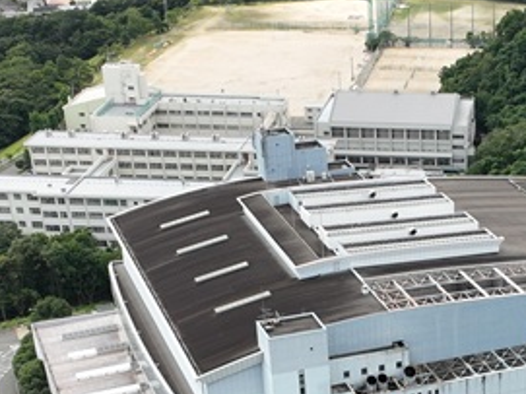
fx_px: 1291
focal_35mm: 85
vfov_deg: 16.6
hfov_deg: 22.3
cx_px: 509
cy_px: 480
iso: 130
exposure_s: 1/800
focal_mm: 12.29
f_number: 2.8
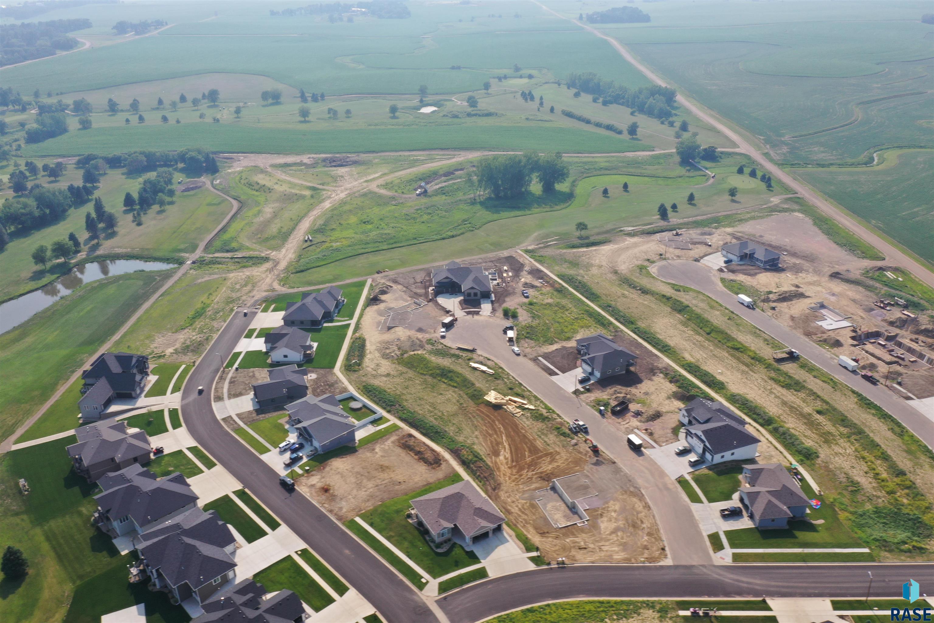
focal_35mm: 28
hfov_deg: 65.5
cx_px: 467
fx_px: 726
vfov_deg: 46.4
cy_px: 312
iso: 100
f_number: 8
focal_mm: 10.26
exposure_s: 1/15
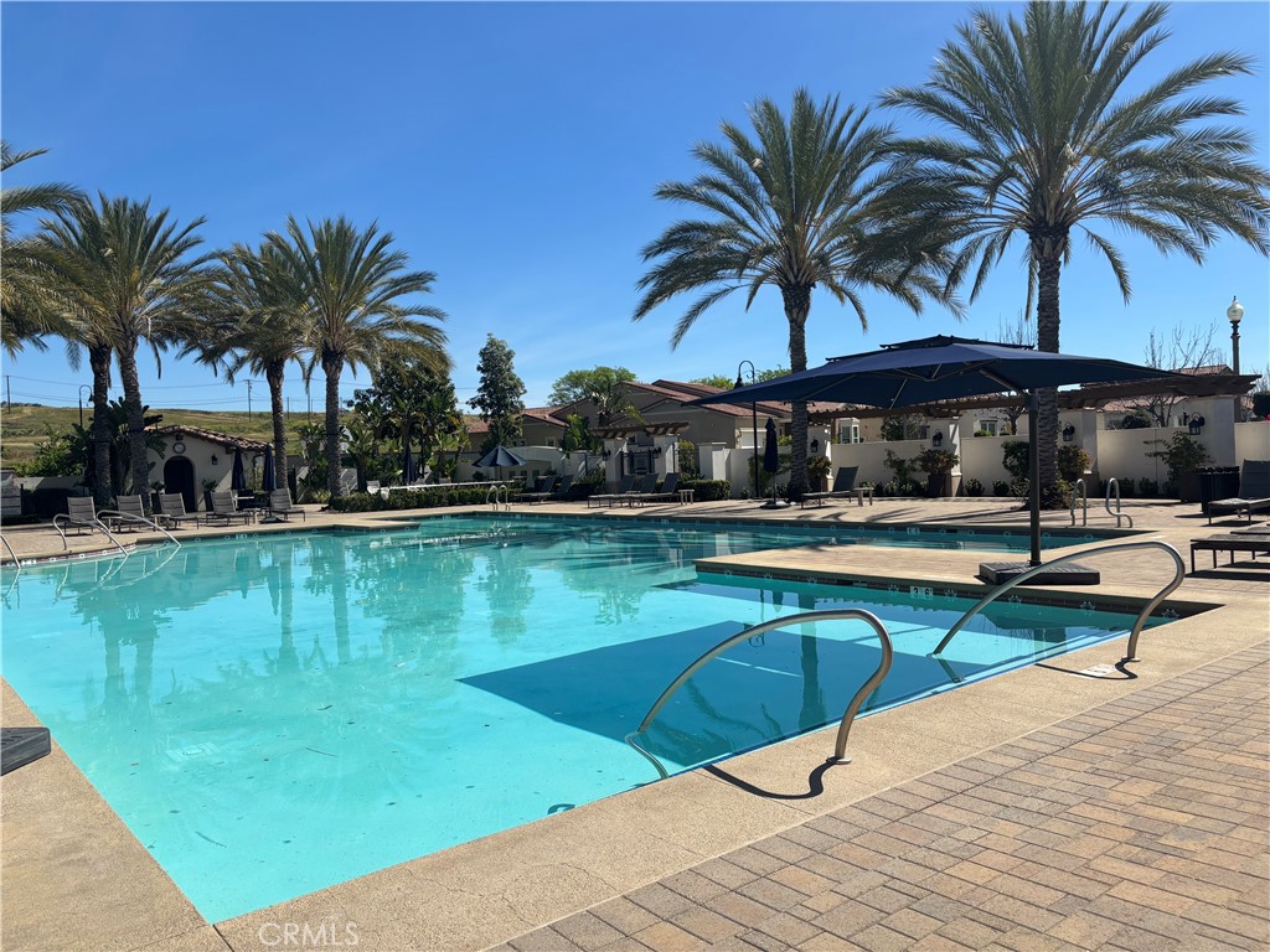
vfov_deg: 53.1
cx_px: 635
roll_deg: +1.9
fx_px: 954
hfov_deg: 67.3
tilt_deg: -1.3
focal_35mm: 26
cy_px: 476
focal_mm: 5.96
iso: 50
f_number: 1.6
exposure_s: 1/4630
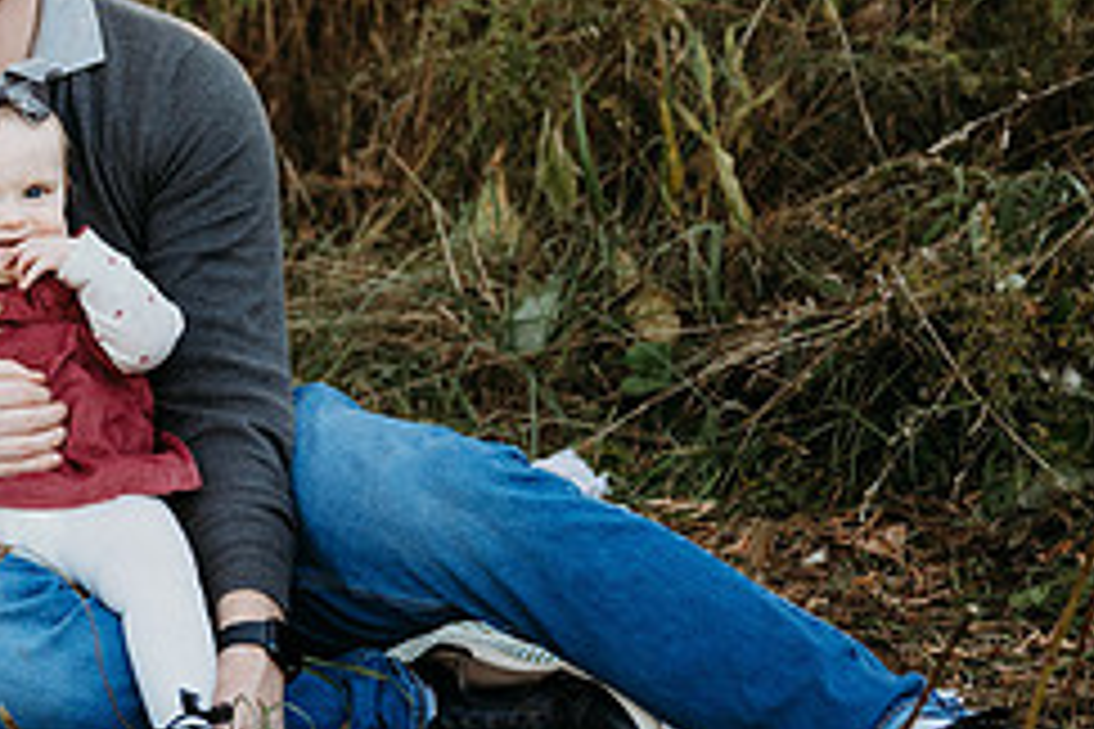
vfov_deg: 12.4
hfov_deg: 17.8
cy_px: 173
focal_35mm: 110
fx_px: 3343
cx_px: -149
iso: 640
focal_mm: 46
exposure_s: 1/800
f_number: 2.8
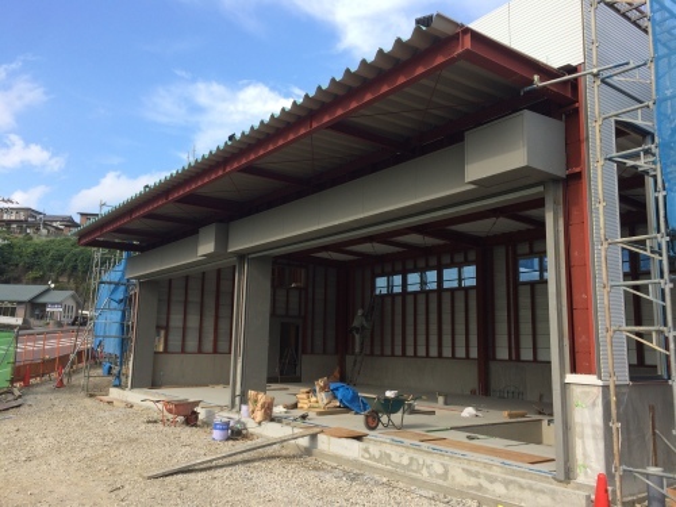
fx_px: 566
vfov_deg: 48.2
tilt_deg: +8.7
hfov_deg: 61.7
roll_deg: -1.5
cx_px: 338
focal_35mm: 29
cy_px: 254
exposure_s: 1/855
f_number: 2.2
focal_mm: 4.15
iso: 32
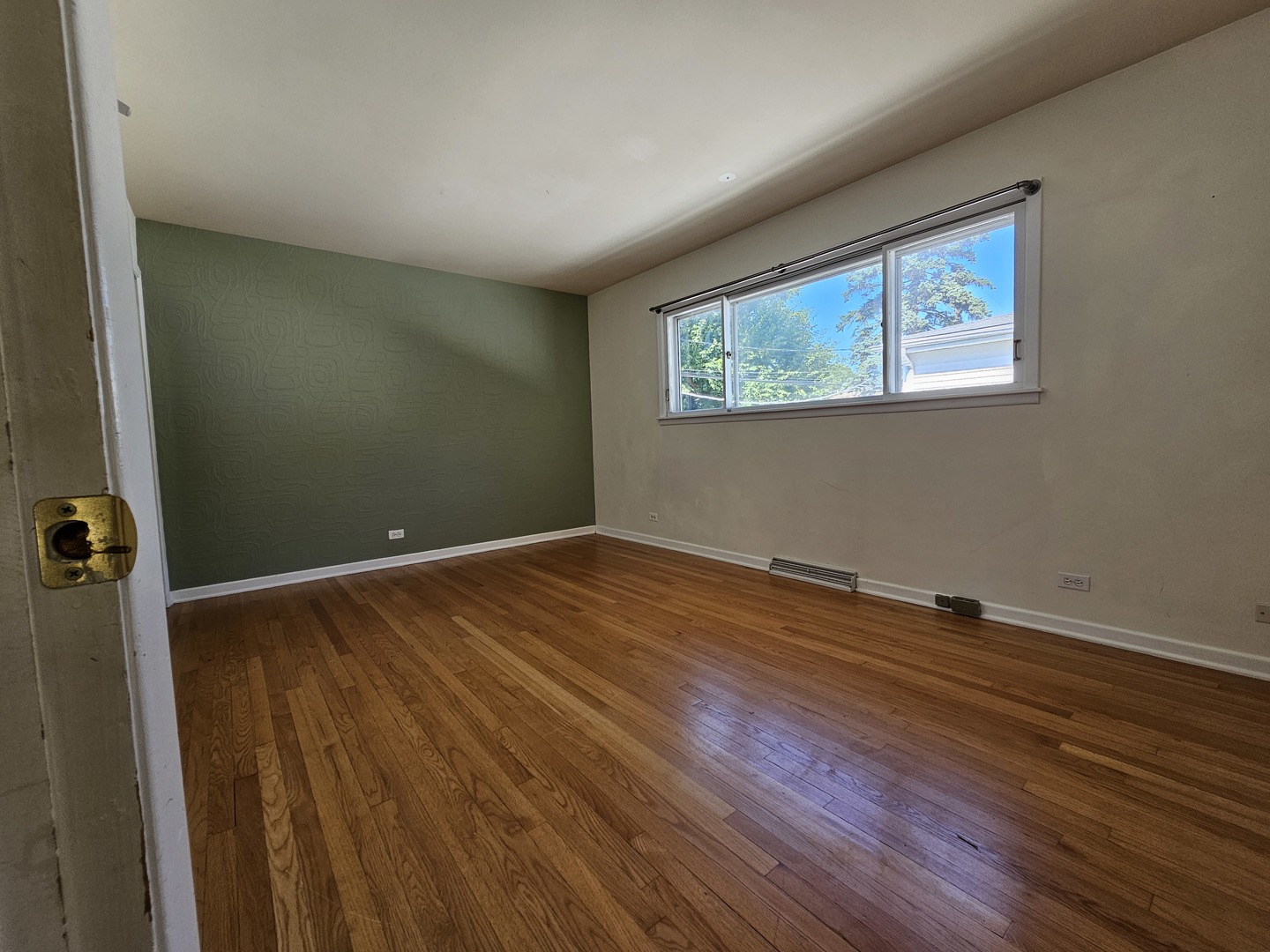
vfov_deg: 89.9
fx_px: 477
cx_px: 635
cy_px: 476
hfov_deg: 106.2
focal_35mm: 13
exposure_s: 1/120
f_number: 2.2
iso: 50
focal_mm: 2.2
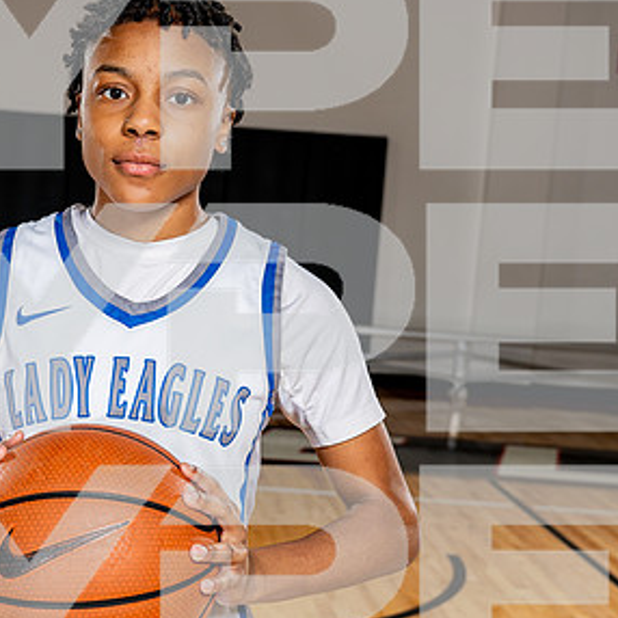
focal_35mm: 69
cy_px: 319
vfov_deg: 25.0
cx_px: 125
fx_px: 1394
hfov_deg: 24.6
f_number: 5.6
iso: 200
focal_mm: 40
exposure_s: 1/250
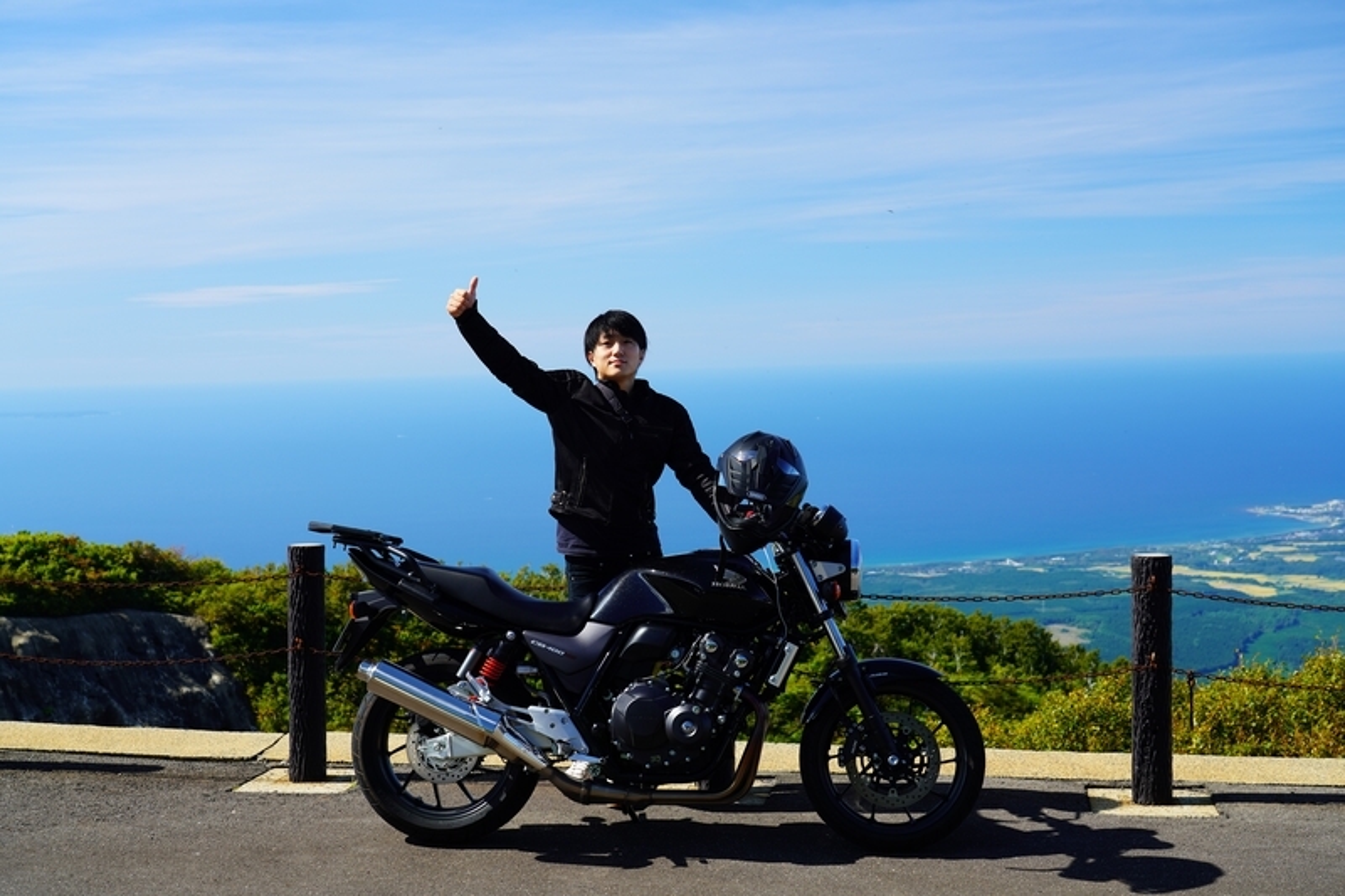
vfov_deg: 27.5
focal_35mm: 49
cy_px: 448
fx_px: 1830
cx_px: 672
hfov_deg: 40.4
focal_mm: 49
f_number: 6.3
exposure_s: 1/125
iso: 100
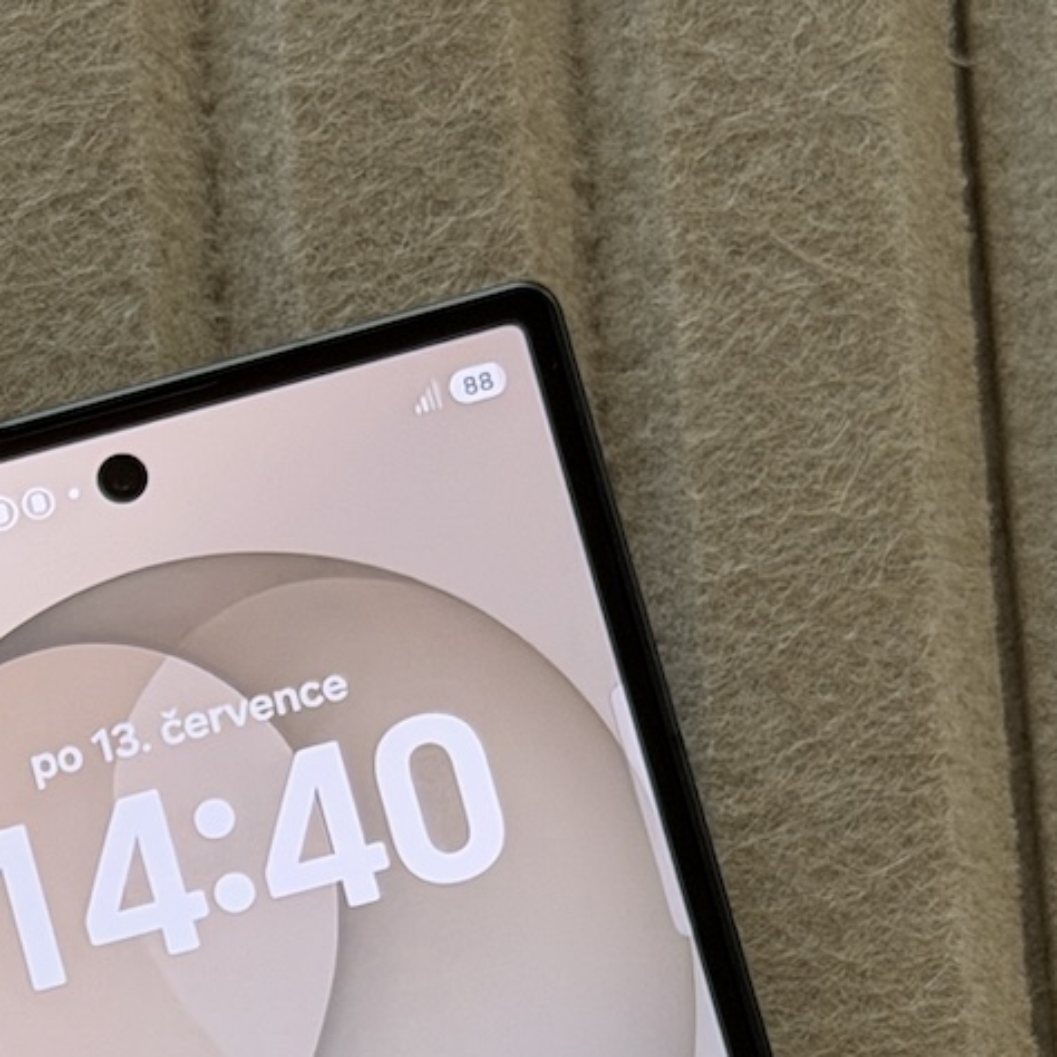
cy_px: 1393
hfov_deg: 10.1
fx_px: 5873
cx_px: -323
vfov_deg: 10.1
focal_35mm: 170
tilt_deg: -80.2
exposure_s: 1/187
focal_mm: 6.76
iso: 50
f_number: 1.78
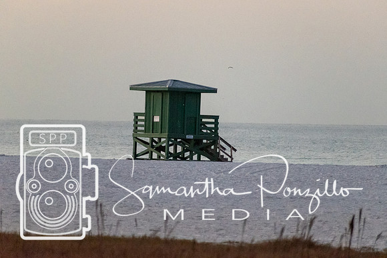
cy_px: 129
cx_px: 194
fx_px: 4919
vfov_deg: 3.0
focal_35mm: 457
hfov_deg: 4.5
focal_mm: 300
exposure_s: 1/500
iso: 10000
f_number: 6.3
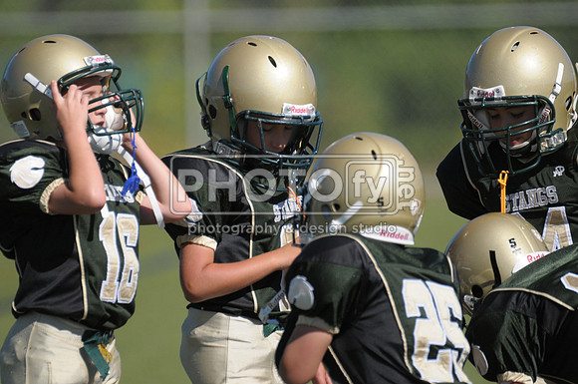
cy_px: 192
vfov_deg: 2.3
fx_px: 9620
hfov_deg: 3.4
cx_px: 289
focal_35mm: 600
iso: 640
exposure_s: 1/5000
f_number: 4
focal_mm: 400
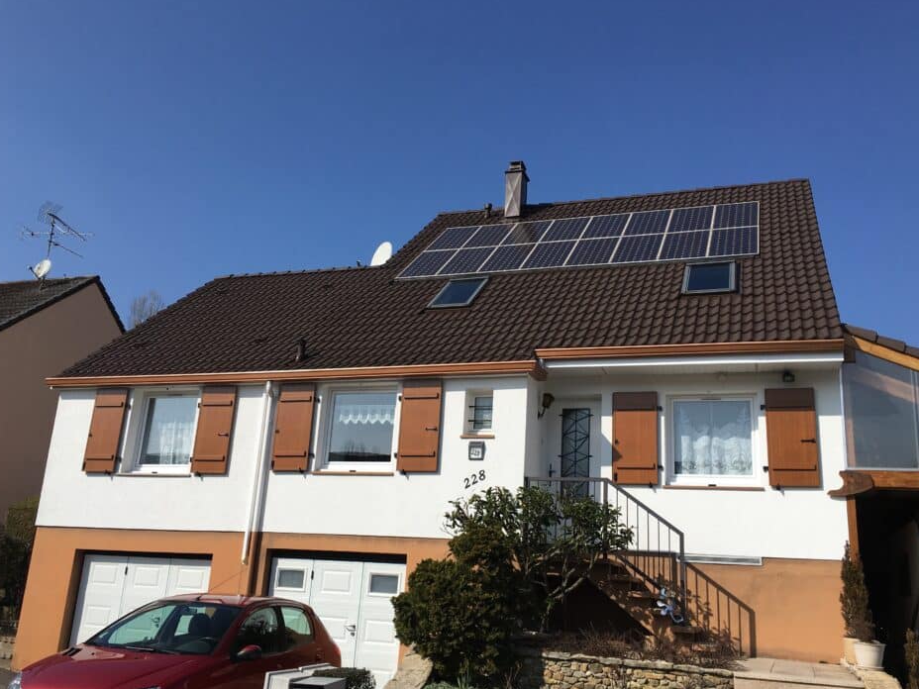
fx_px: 850
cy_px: 358
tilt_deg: +14.9
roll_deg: -4.0
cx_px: 467
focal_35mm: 32
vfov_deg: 44.2
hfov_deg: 56.8
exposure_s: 1/3077
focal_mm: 4.15
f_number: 2.2
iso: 25
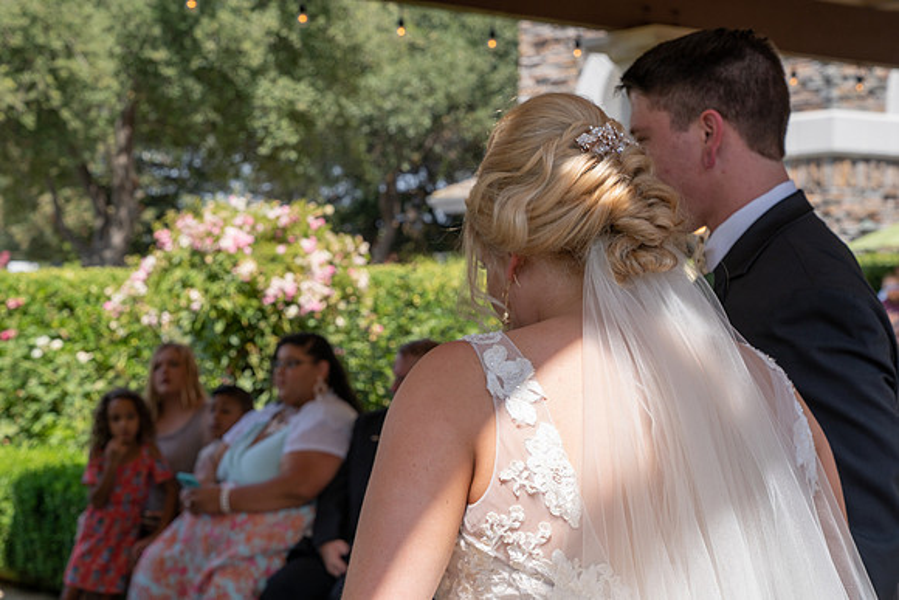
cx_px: 450
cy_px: 300
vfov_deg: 19.5
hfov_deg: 28.8
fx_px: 1748
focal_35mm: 70
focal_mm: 70
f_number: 9
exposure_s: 1/250
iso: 200
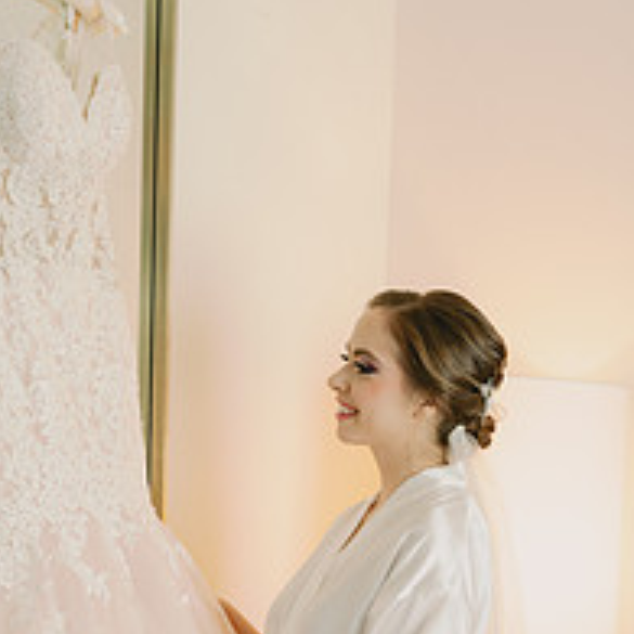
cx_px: 236
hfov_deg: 17.7
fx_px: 2031
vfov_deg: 17.5
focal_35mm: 98
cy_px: 536
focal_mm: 50
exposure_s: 1/100
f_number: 5.6
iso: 640
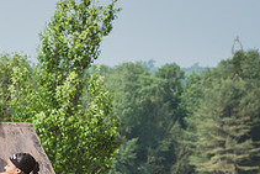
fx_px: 2125
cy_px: 182
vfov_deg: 4.7
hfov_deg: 6.9
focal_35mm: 294
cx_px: -56
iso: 250
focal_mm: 86
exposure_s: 1/1250
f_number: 4.5
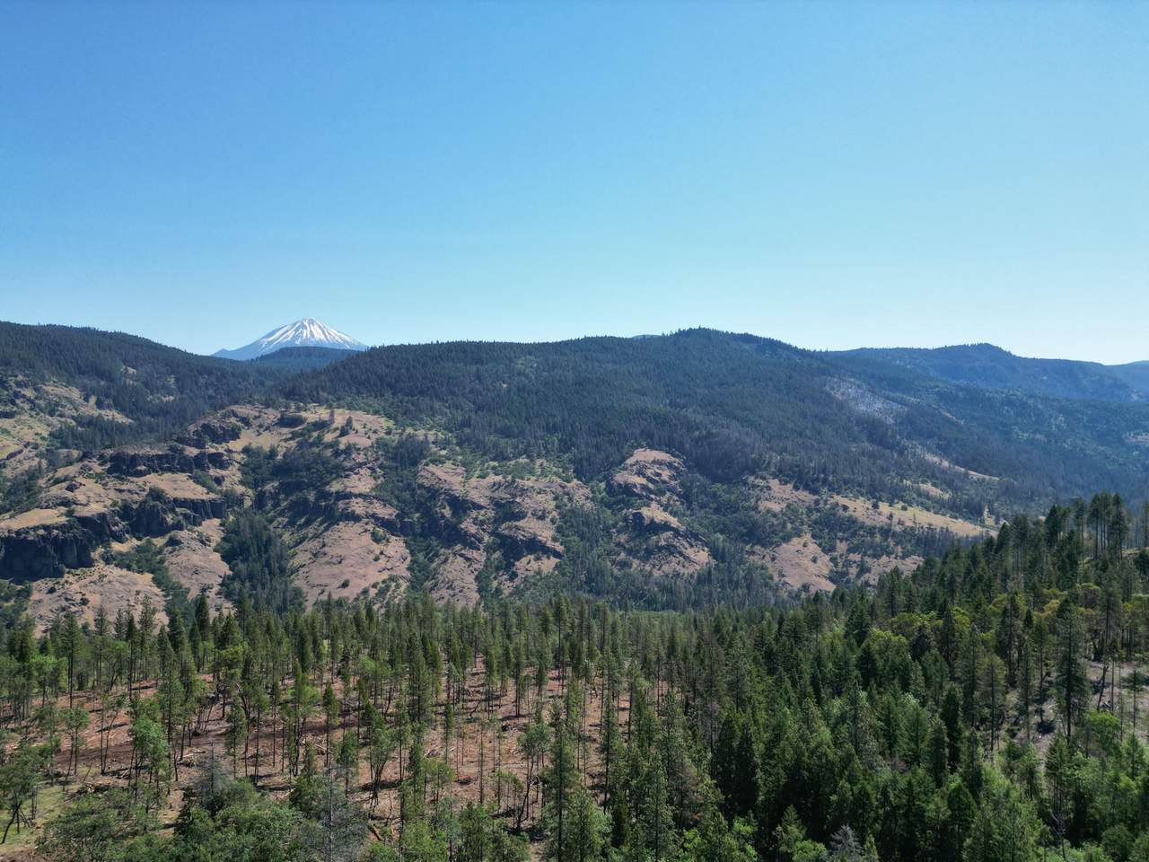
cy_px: 431
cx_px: 574
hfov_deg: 71.6
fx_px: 797
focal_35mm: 24
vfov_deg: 56.8
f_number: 1.7
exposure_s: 1/3000
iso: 150
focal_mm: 6.72
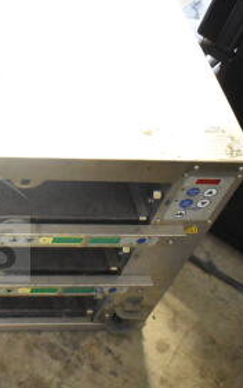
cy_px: 172
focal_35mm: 73
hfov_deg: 16.3
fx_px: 772
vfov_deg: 28.2
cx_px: -126
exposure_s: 1/40
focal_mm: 22
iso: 10000
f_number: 3.8
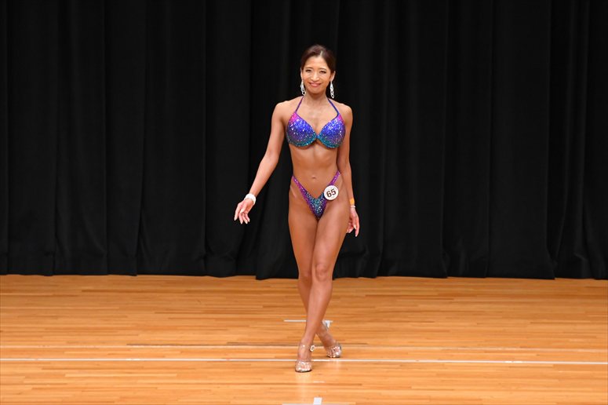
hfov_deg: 7.6
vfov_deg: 5.1
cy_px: 202
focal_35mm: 270
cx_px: 304
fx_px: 4558
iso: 4000
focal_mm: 180
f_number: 5.6
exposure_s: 1/400
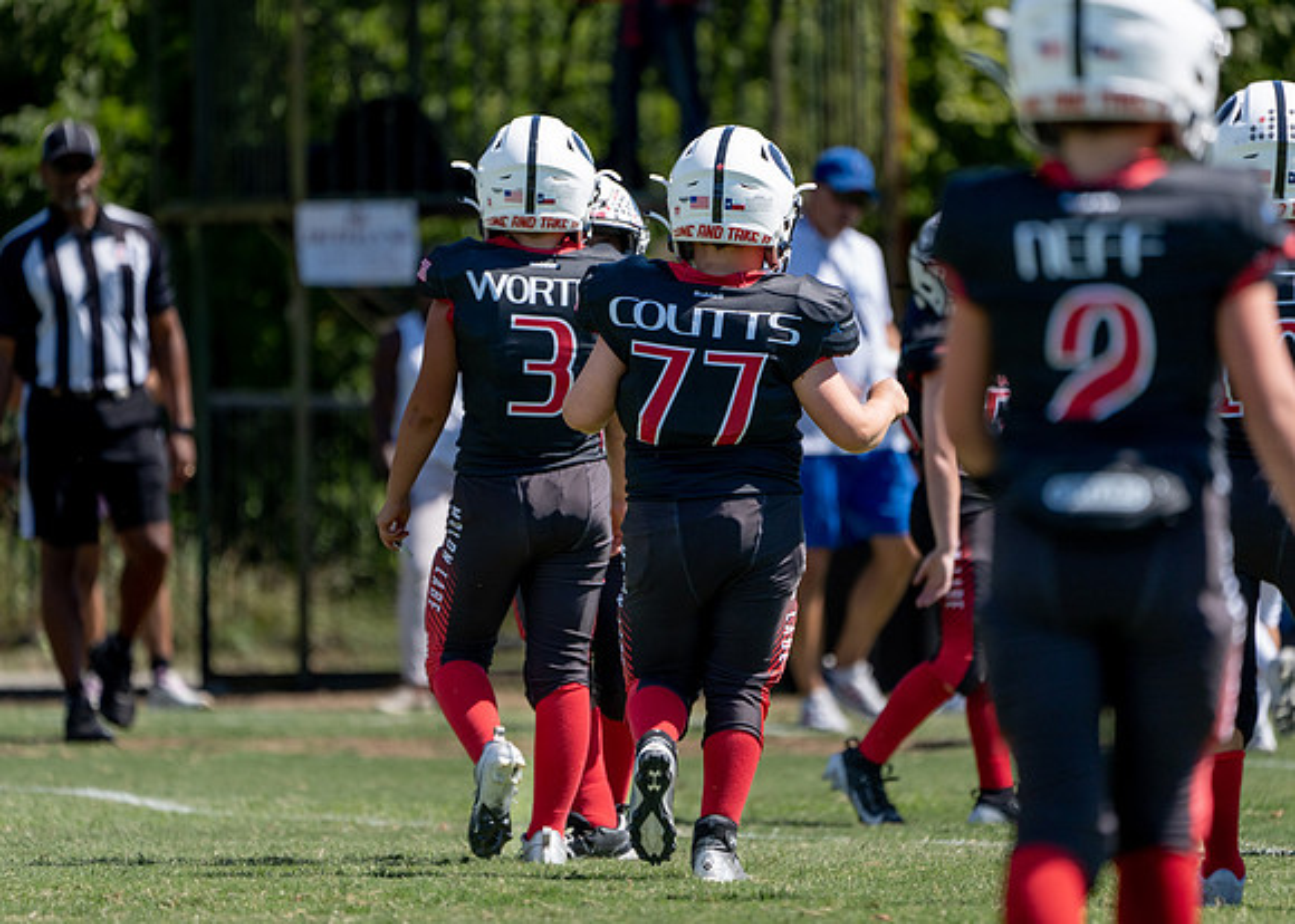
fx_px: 16552
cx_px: 667
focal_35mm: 450
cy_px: 453
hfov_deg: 4.5
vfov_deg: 3.2
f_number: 5.6
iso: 320
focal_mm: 400
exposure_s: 1/1250
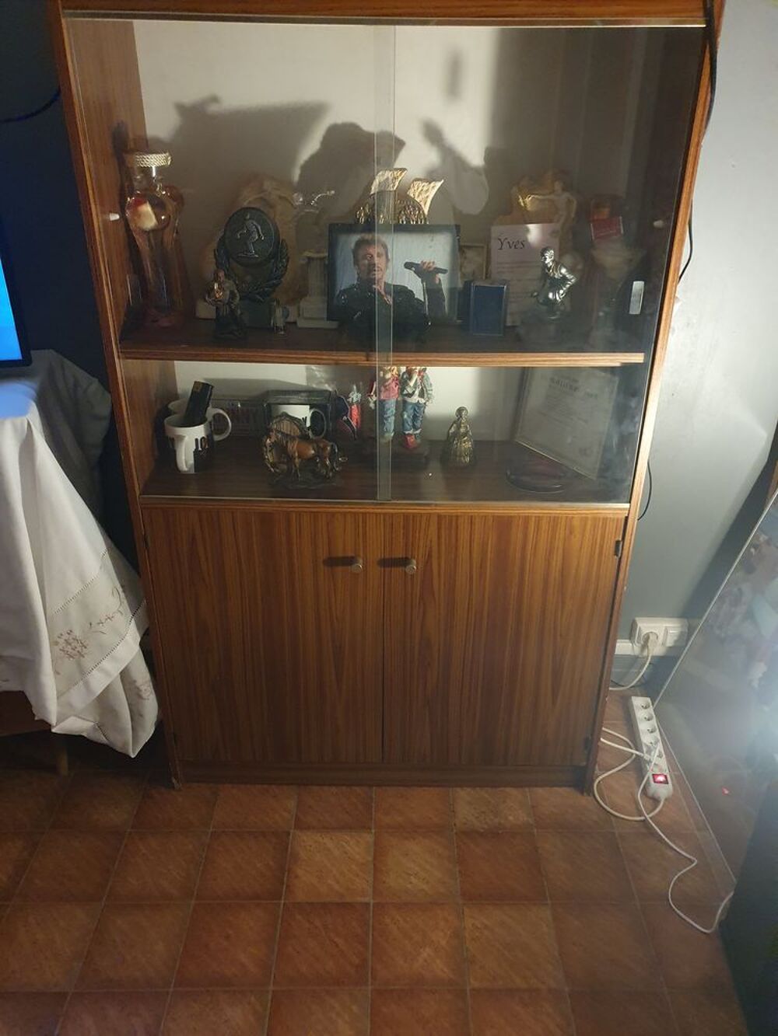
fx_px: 779
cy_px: 518
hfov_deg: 53.1
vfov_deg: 67.3
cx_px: 389
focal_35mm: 26
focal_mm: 4.32
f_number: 1.5
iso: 500
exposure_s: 1/20
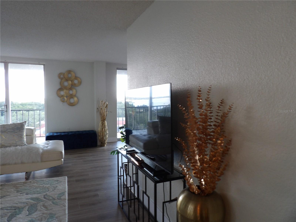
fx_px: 205
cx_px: 148
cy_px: 111
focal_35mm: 24
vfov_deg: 56.8
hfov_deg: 71.6
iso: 112
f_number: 3.2
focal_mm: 4.3
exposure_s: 1/33
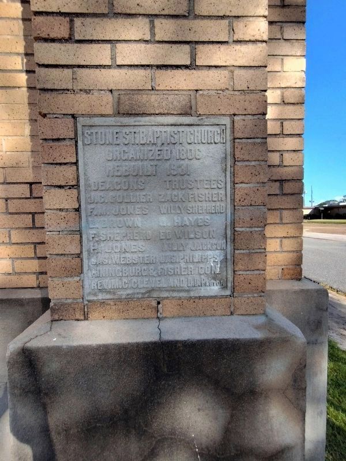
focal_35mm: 16
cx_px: 173
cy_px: 230
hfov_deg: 78.1
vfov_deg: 94.5
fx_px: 213
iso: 100
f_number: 2.2
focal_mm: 1.66
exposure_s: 1/552
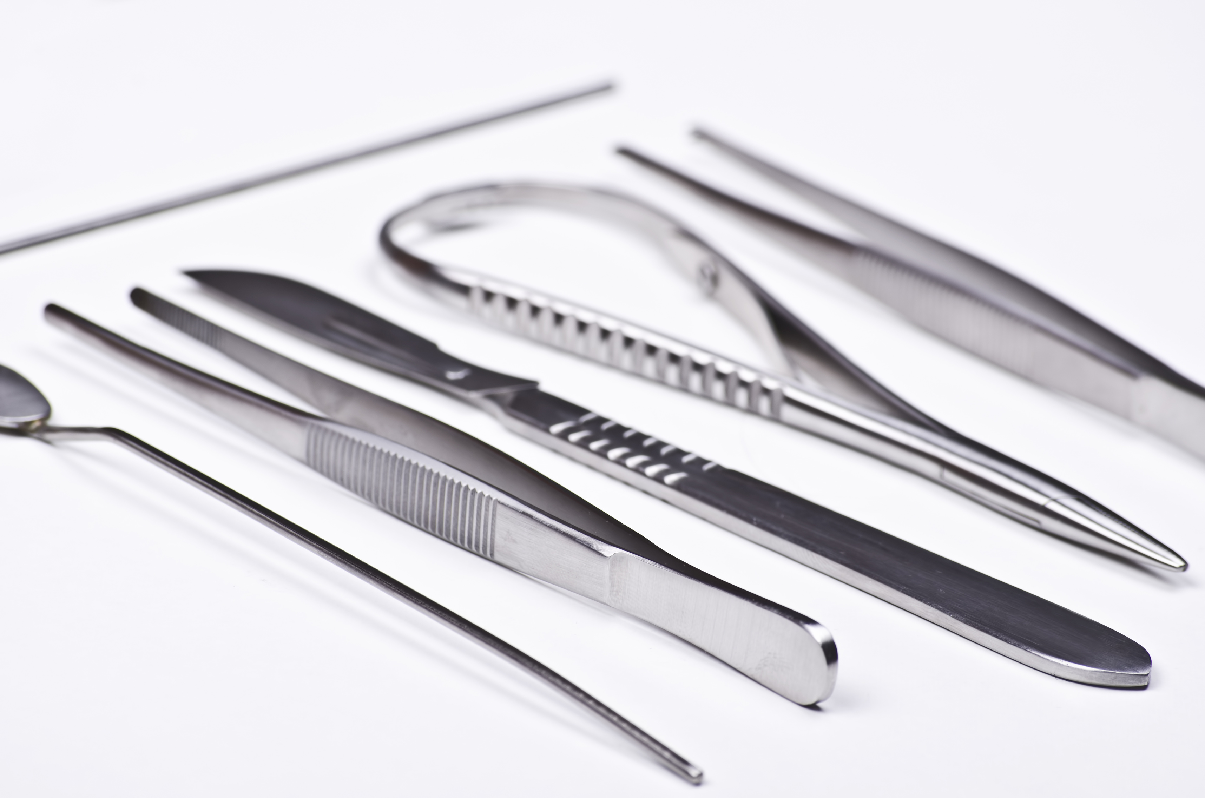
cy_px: 399
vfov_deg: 4.6
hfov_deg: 6.9
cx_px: 602
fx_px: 10021
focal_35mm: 300
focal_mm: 200
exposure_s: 1/160
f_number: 22
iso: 100
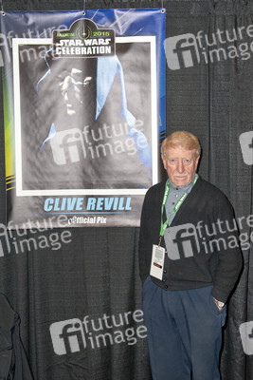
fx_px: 379
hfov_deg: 36.9
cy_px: 190
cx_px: 126
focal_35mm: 36
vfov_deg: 53.1
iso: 640
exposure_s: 1/400
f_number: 4
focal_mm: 36
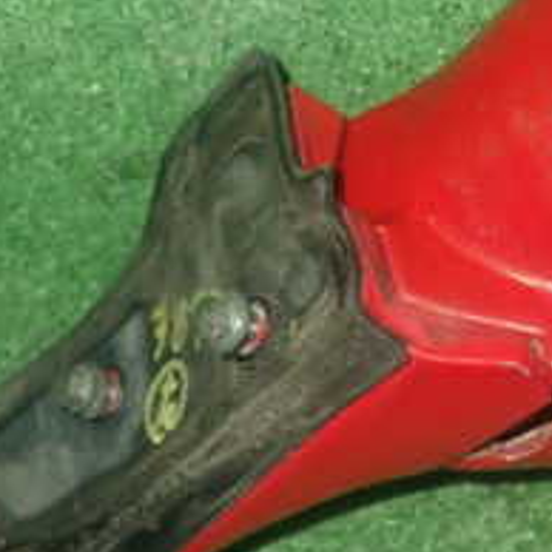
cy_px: 159
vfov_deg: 16.7
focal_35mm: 104
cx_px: 518
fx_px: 1876
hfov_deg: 16.5
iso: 800
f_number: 8
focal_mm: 6.83
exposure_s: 1/40
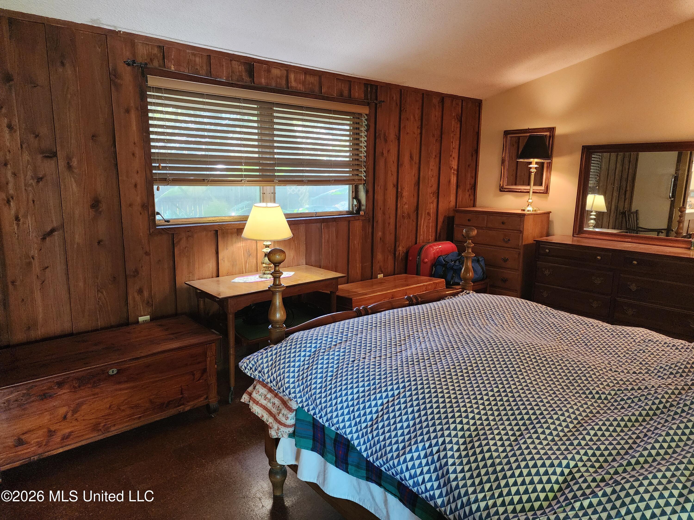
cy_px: 260
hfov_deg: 73.9
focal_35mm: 23
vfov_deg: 58.9
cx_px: 347
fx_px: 461
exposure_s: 1/60
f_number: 1.8
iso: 640
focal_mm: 6.4
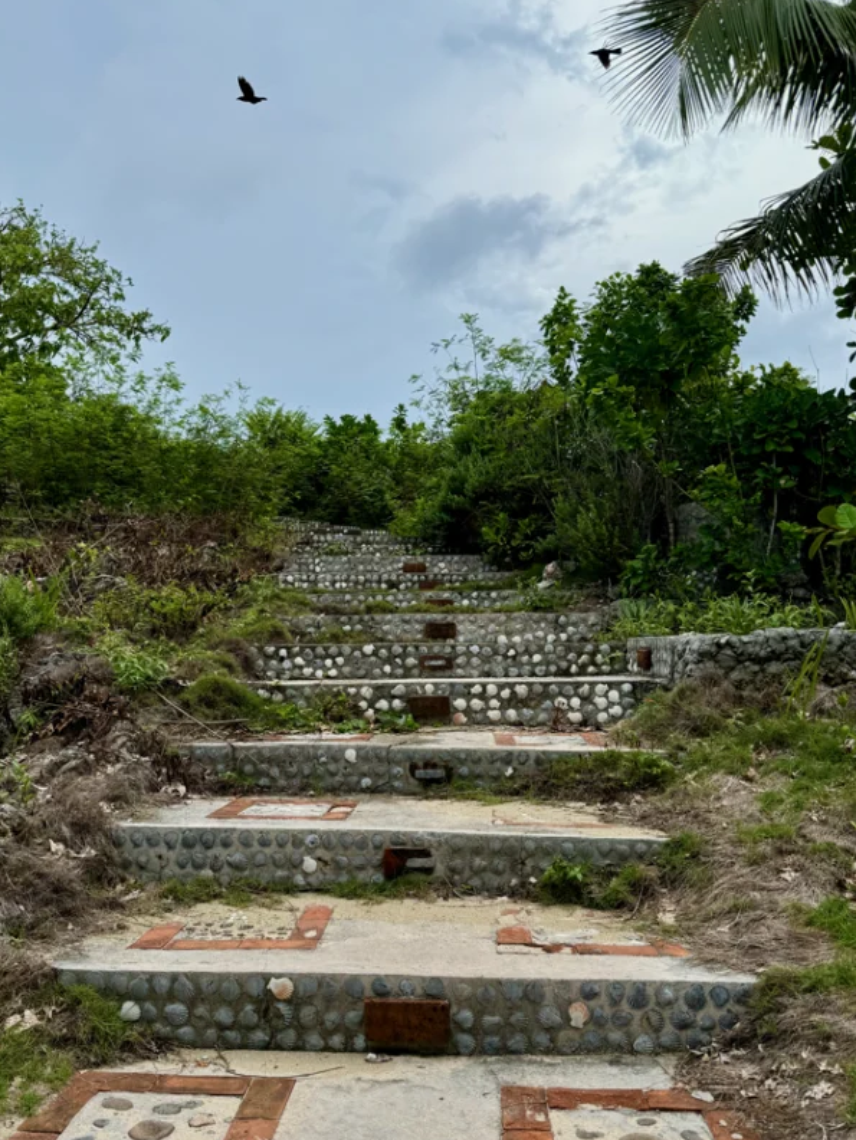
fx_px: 1022
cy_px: 627
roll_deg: +0.7
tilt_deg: +2.0
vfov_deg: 58.2
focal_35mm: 31
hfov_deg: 45.4
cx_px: 397
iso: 80
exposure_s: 1/4950
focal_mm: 6.76
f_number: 1.78
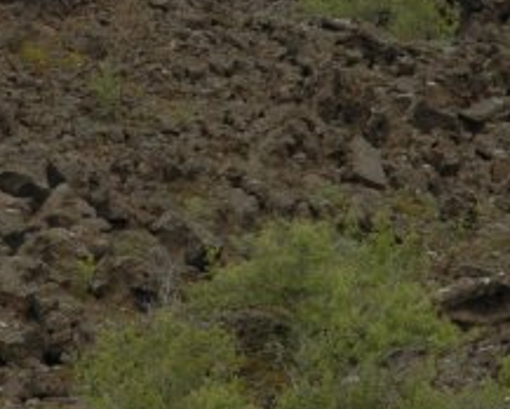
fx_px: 4940
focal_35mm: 327
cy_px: -54
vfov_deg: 4.7
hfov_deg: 5.9
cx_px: 192
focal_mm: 70
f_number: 16
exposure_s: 1/125
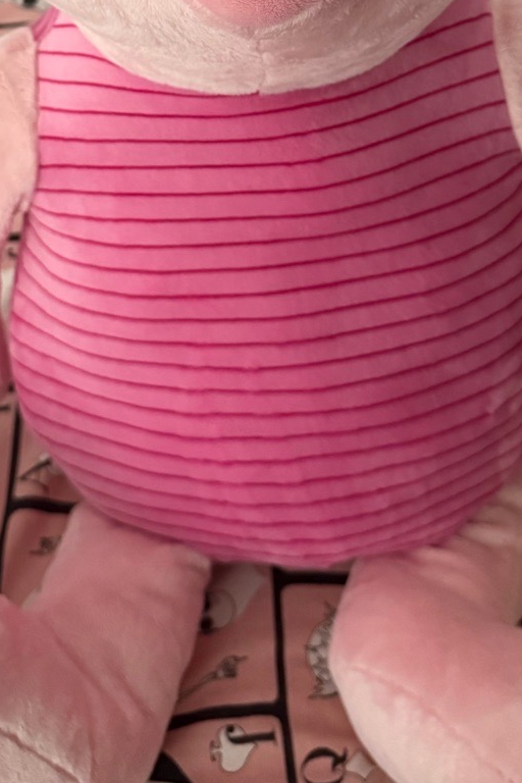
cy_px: 11
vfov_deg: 34.9
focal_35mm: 52
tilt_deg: -41.3
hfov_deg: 25.9
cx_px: 206
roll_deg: -1.4
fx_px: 1131
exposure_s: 1/47
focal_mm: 6.76
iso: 800
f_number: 1.78
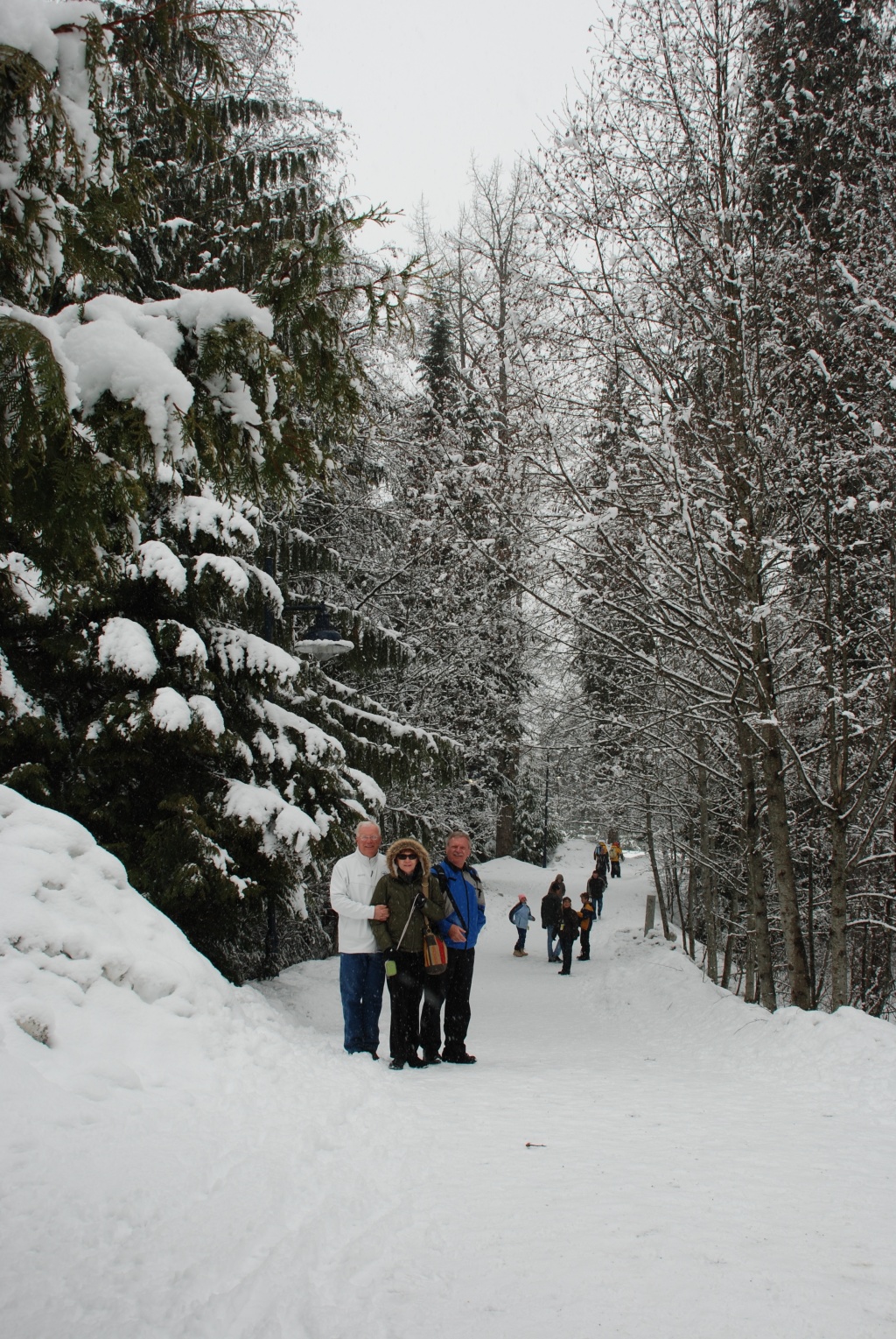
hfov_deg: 40.1
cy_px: 670
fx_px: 1228
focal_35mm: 33
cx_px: 448
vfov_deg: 57.2
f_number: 6.3
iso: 100
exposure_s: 1/160
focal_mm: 22
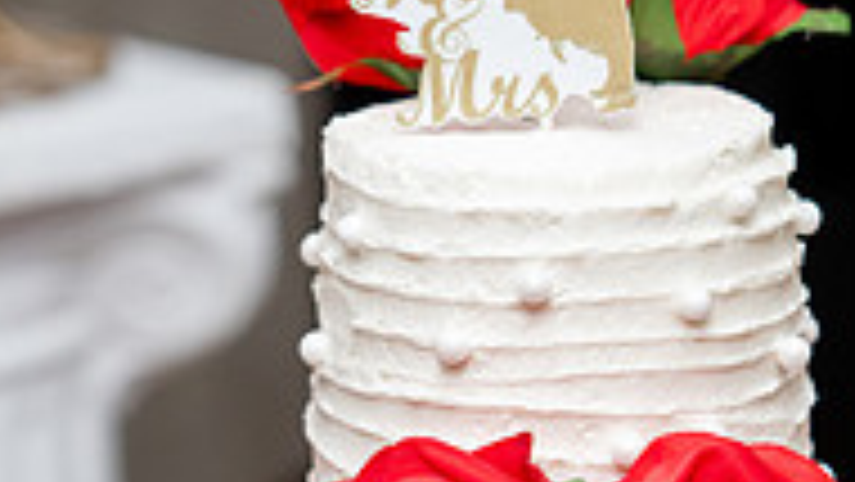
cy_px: 642
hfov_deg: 13.2
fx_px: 3696
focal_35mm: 163
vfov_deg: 7.4
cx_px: 428
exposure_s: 1/160
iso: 1600
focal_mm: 51
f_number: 2.8
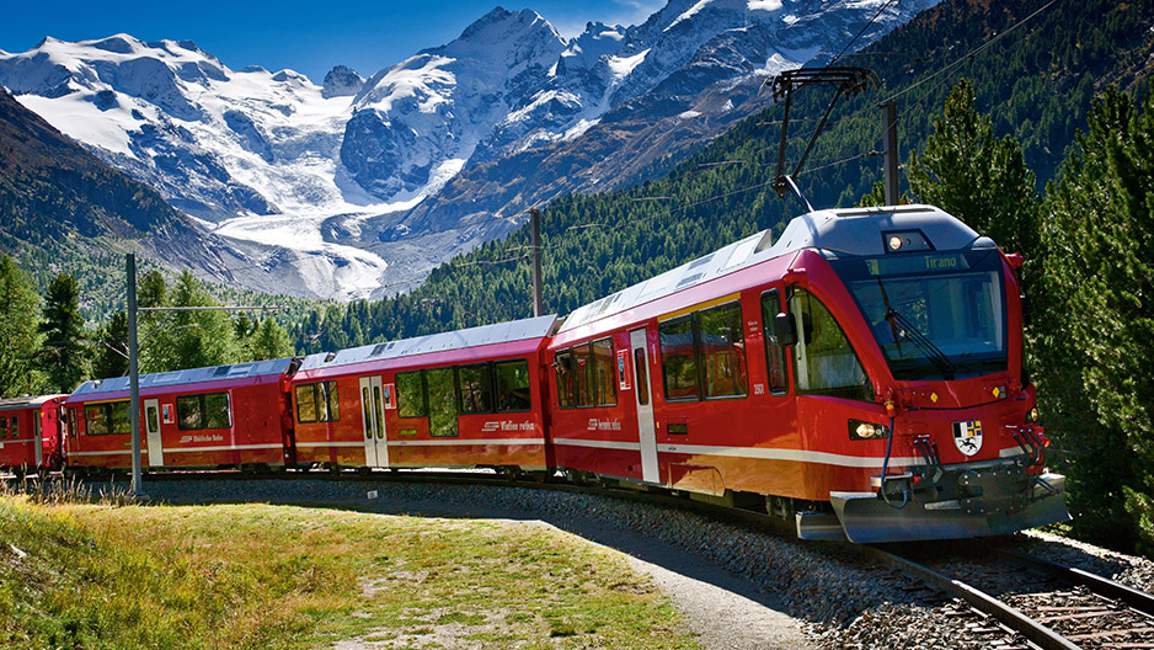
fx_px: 1285
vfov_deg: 28.4
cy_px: 319
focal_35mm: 42
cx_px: 577
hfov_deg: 48.3
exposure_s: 1/320
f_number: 10
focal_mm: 40
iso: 200
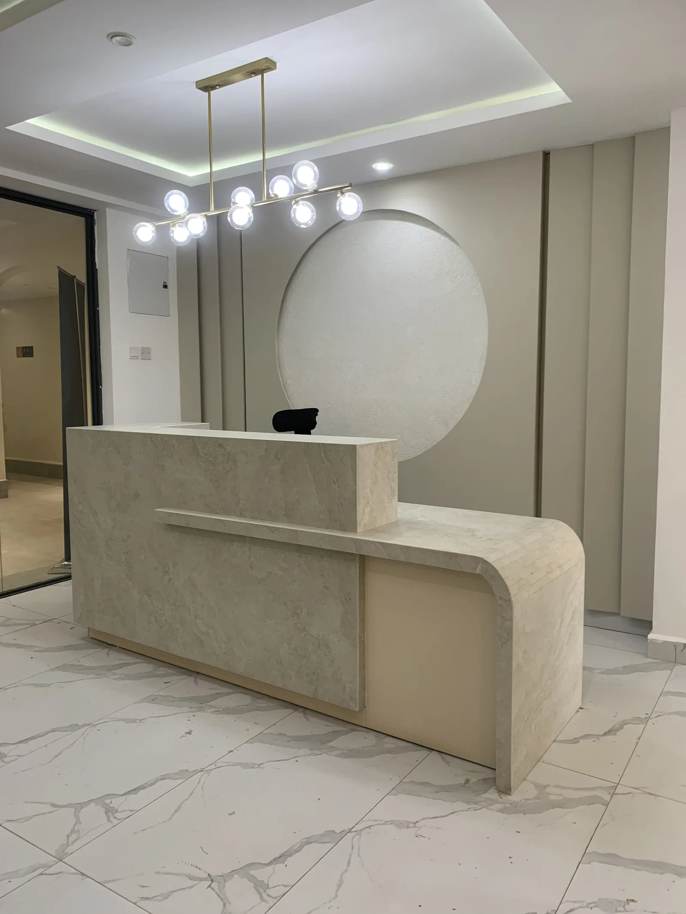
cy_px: 457
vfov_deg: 67.3
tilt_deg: -7.1
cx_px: 343
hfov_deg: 53.1
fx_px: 687
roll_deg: -0.7
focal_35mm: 26
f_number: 1.8
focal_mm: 4.25
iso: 80
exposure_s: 1/100
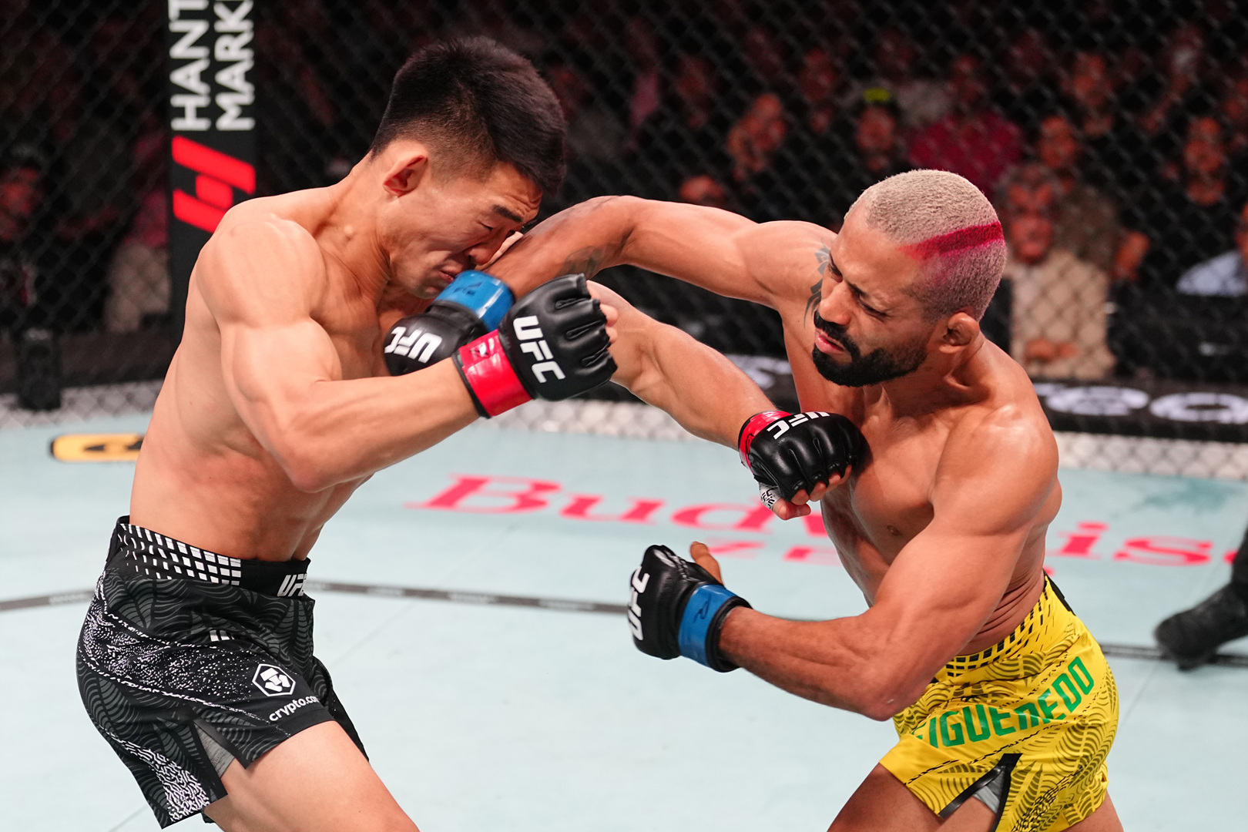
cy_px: 416
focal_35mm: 70
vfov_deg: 19.5
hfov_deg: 28.8
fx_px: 2426
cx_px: 624
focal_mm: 70
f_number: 2.8
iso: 2000
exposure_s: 1/1250
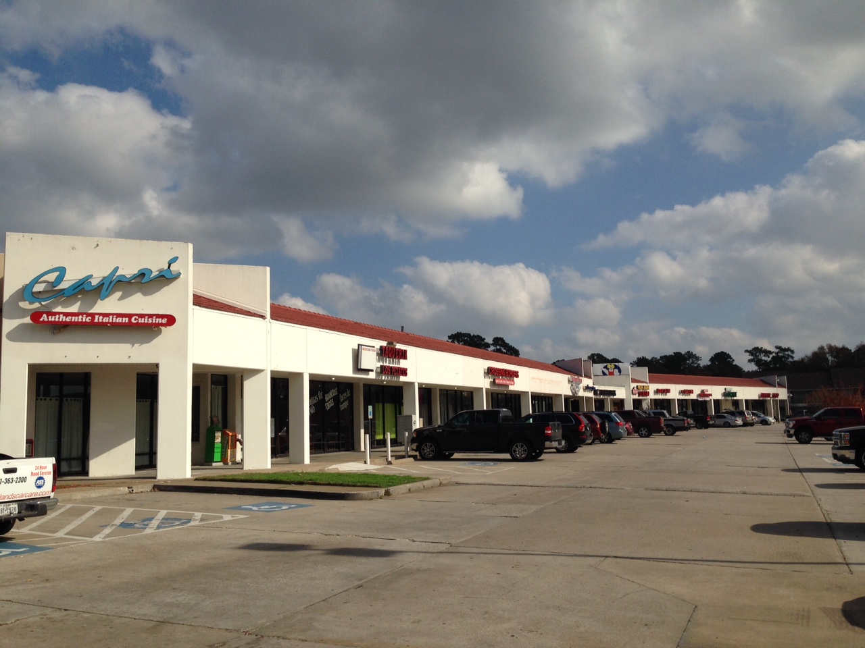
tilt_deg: +7.9
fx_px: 825
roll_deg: -1.4
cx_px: 432
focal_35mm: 33
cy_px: 324
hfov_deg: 55.4
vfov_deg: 42.9
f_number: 2.4
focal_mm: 4.12
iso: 50
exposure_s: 1/3623
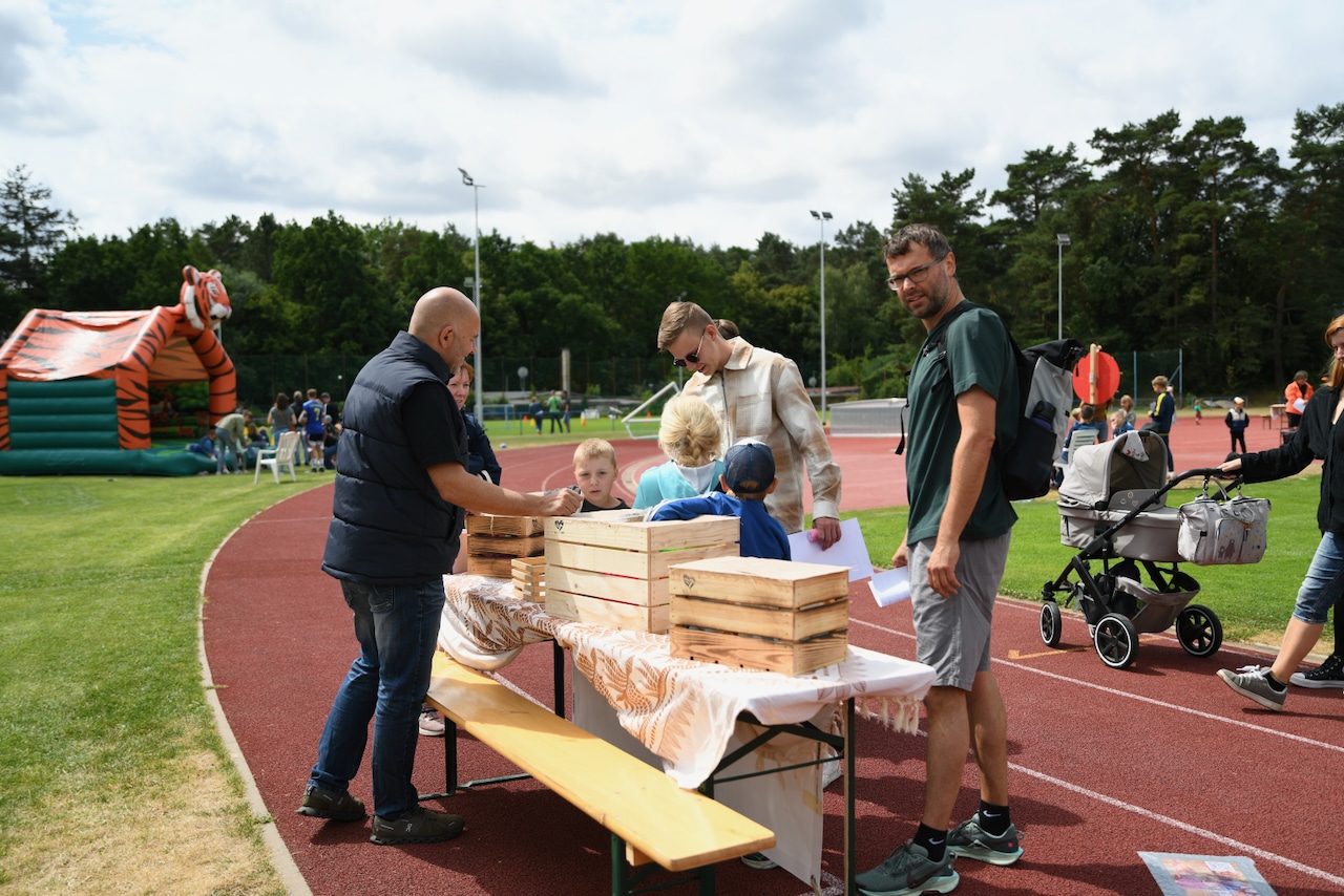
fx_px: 1195
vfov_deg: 41.1
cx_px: 672
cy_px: 448
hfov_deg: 58.7
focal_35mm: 32
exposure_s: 1/1600
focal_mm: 32
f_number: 2.8
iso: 90
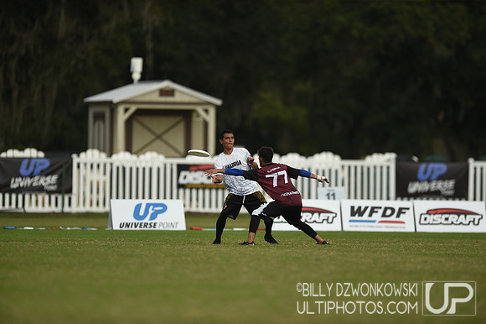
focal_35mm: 400
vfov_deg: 3.4
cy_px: 162
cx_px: 243
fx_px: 5397
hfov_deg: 5.2
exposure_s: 1/4000
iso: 160
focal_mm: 400
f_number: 2.8
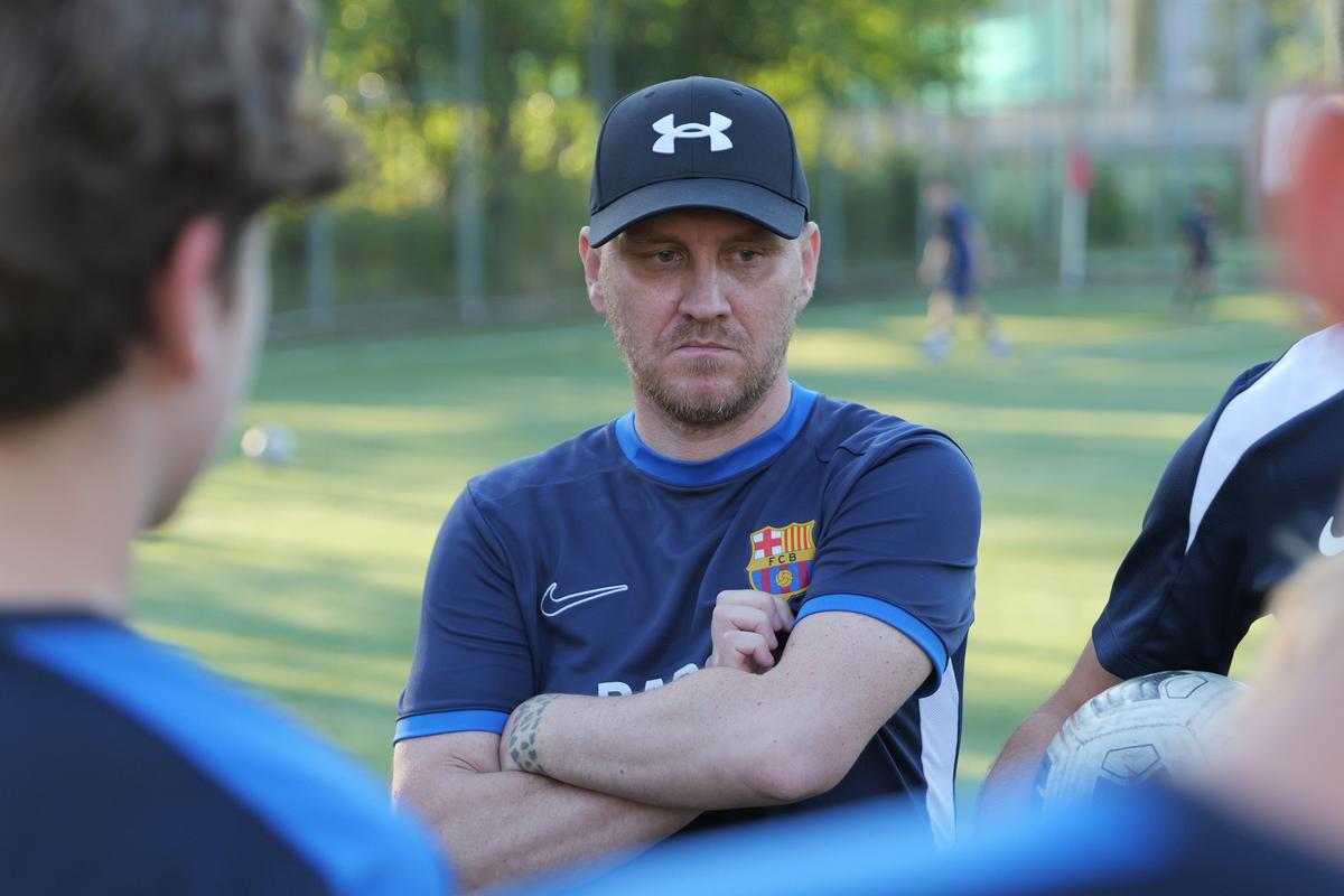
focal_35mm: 95
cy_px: 448
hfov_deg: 21.5
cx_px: 672
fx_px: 3546
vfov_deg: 14.4
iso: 1000
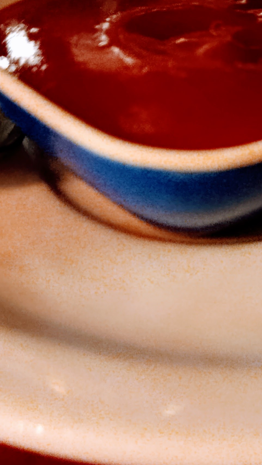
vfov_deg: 34.0
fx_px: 754
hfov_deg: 19.7
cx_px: 148
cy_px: 146
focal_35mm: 61
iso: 5606
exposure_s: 1/16.7
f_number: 1.7
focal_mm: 5.24
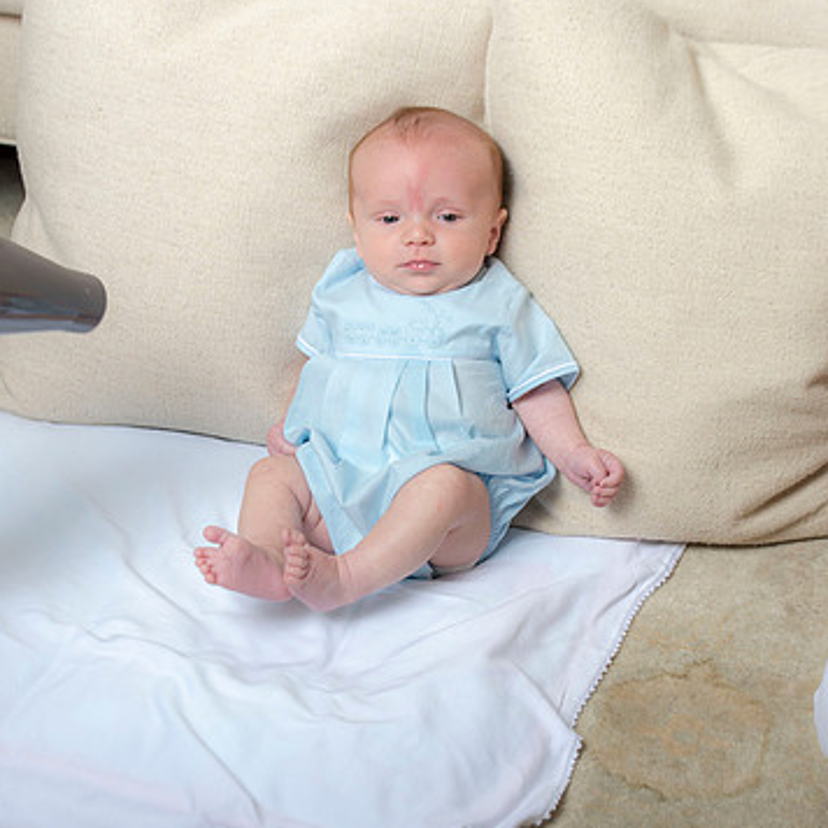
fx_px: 2625
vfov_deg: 17.9
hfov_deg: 17.9
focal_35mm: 97
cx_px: 367
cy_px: 419
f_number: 5.6
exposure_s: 1/200
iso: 250
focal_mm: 70
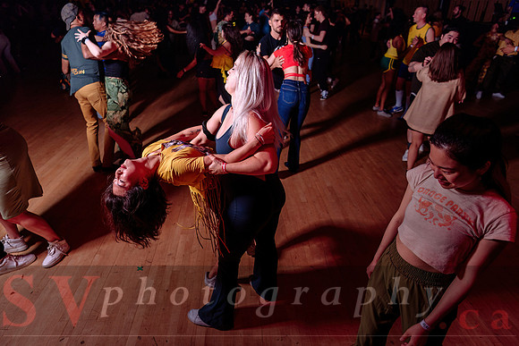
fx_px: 346
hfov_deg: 73.7
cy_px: 173
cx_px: 260
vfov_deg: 53.2
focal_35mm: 24
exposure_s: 1/160
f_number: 2.8
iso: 800
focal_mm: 24
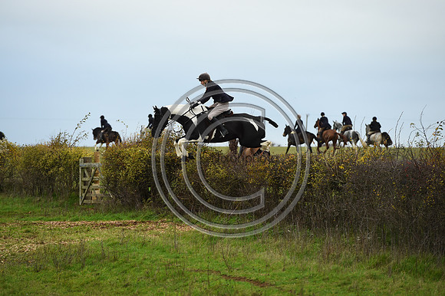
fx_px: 2471
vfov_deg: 6.9
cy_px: 148
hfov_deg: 10.3
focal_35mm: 200
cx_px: 222
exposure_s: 1/1000
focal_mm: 200
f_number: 5
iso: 1400
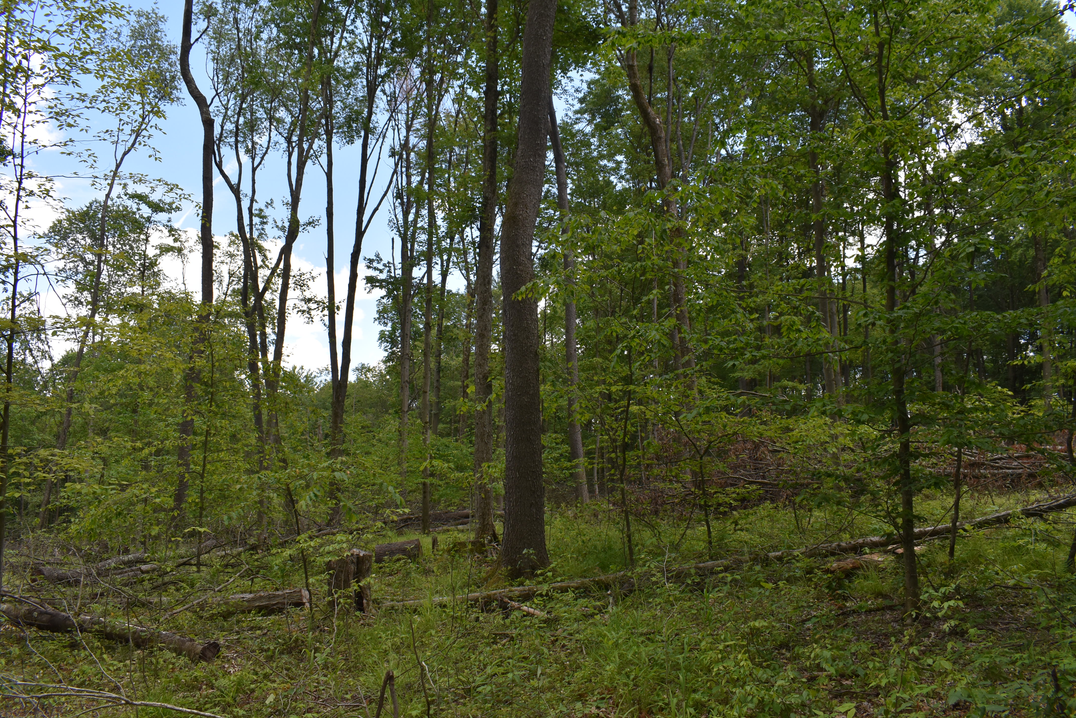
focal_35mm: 28
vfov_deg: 46.4
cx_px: 529
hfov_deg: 65.5
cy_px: 347
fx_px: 837
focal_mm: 18
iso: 280
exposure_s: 1/250
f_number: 8
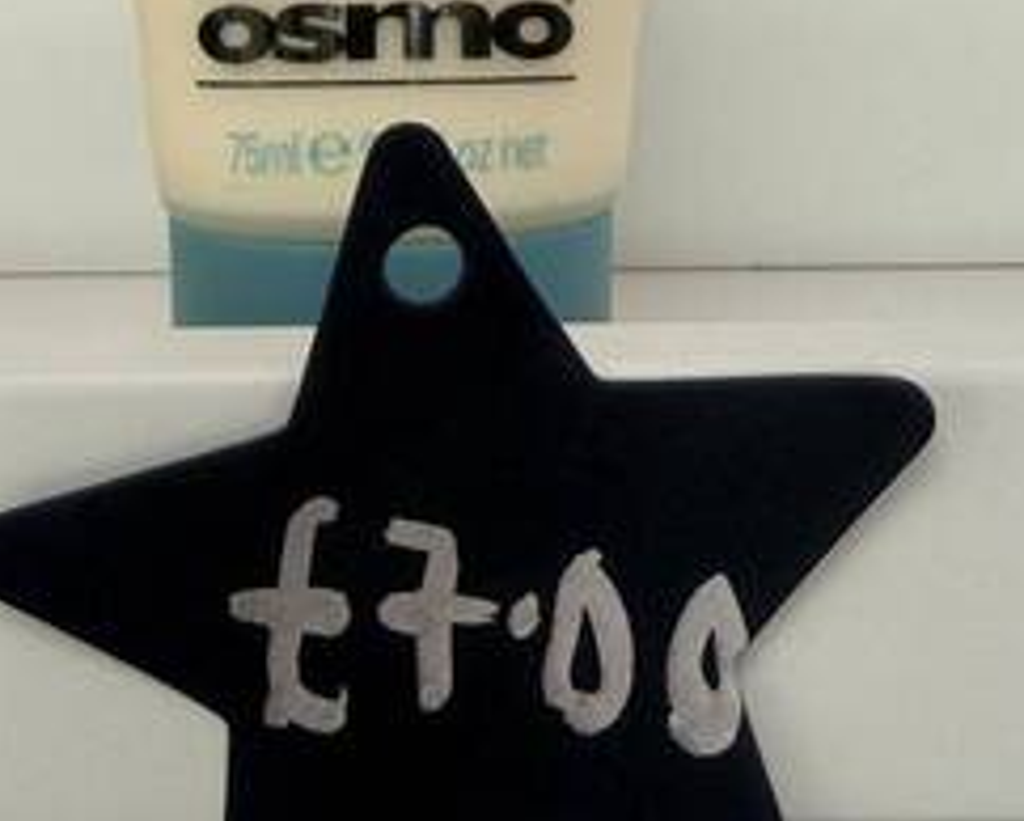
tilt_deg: -0.3
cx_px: 529
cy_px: 63
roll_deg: +0.1
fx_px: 1759
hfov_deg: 32.5
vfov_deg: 25.4
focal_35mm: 58
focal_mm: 2.22
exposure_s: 1/100
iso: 40
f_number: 2.2
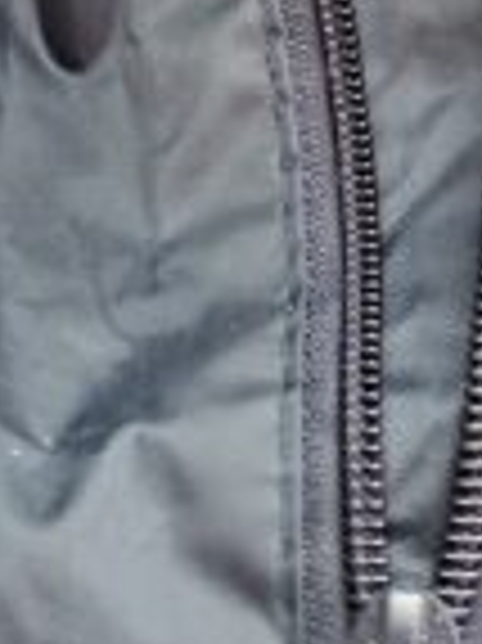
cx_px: 536
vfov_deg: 14.2
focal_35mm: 129
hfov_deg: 11.3
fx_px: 2399
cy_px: -338
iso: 80
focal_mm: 5.54
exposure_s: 1/100
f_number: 1.8
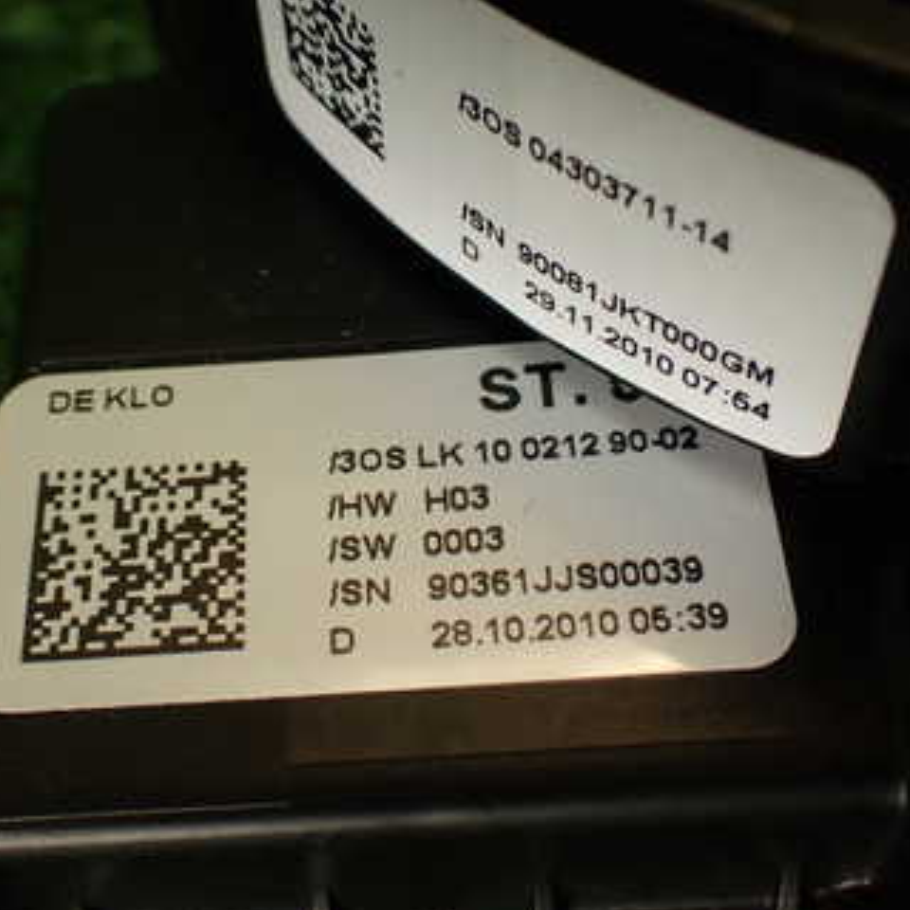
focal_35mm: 53
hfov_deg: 32.1
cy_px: 410
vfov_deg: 32.2
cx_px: 375
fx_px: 1576
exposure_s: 1/60
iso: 125
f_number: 3.2
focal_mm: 5.79
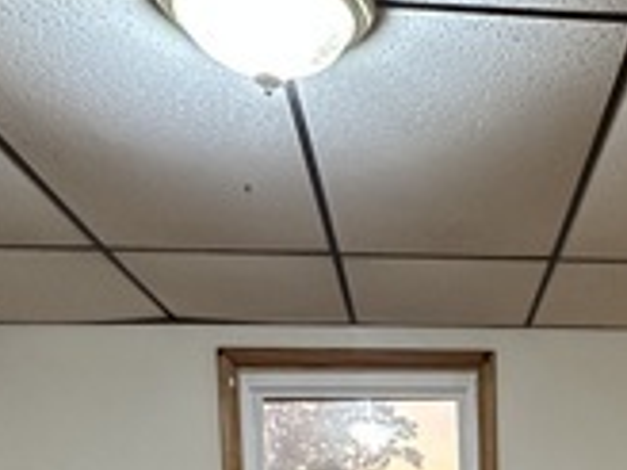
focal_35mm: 57
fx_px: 1032
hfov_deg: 32.0
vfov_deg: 22.4
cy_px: 642
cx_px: 575
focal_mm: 2.22
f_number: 2.2
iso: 400
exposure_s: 1/60
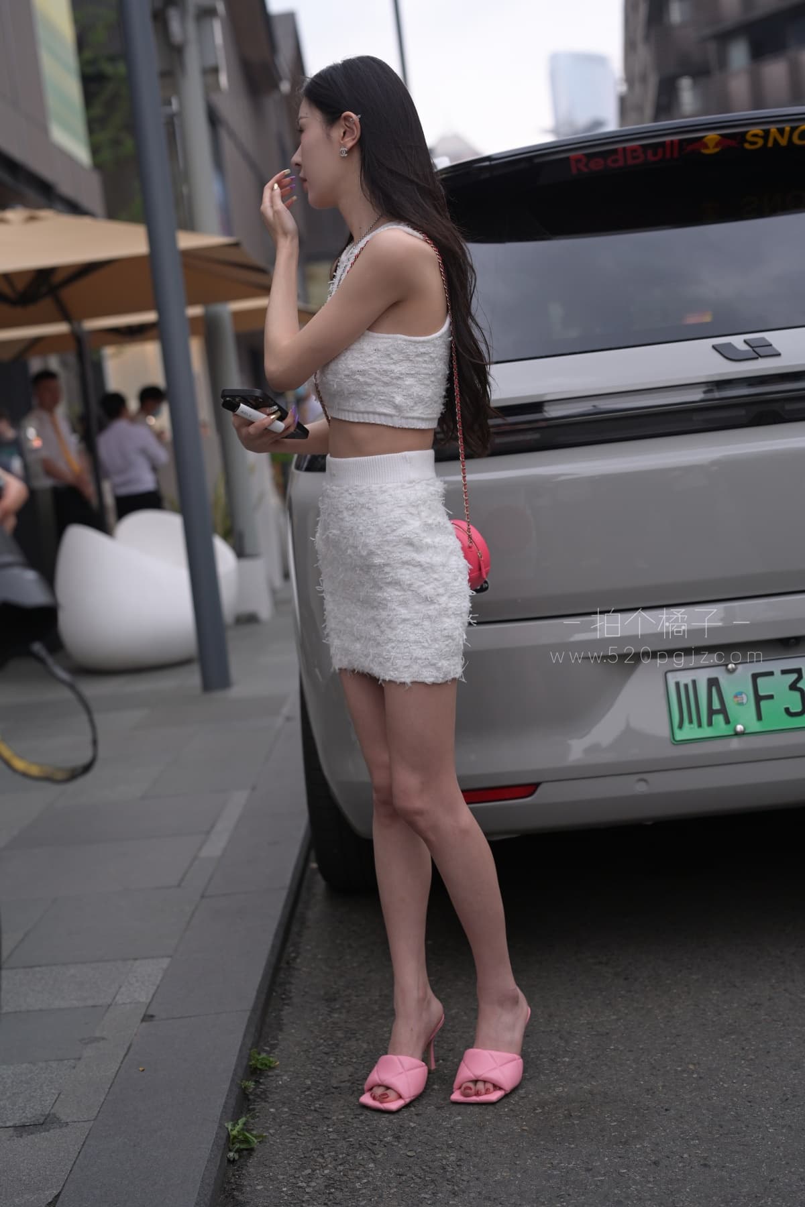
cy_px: 604
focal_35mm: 50
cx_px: 402
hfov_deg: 27.0
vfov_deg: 39.6
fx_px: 1677
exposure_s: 1/200
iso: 320
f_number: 3.2
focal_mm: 50
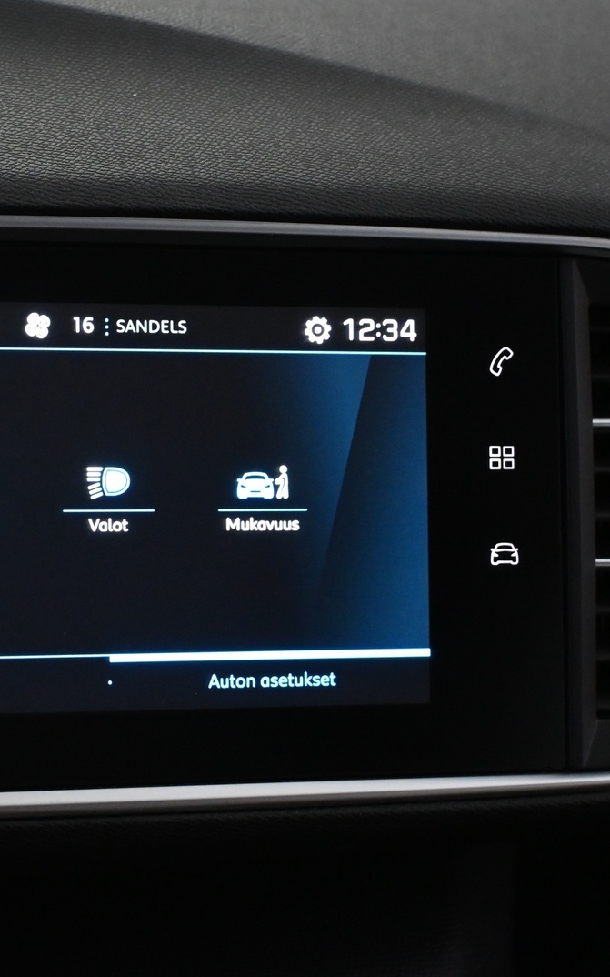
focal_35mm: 83
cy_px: 487
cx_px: 66
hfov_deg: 15.6
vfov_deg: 24.9
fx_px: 2208
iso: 3600
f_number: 5.3
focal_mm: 36
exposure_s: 1/60
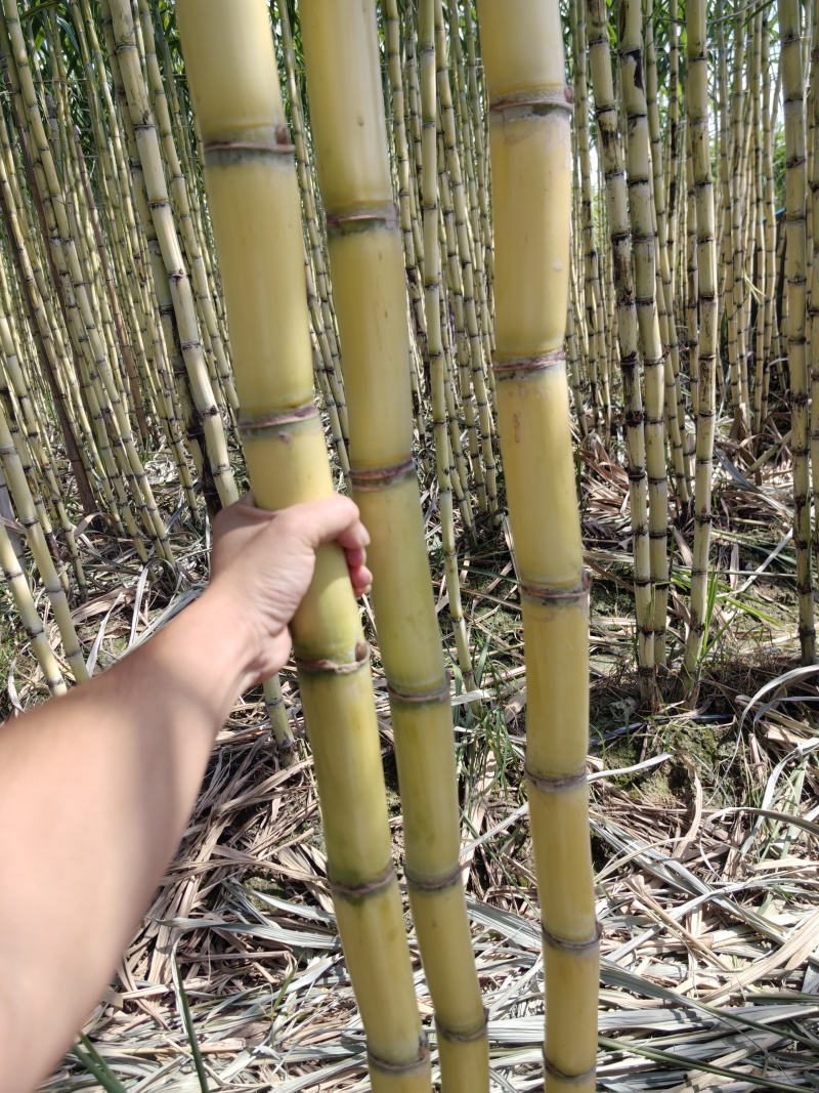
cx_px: 410
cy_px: 546
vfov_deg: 65.3
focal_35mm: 27
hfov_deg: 51.3
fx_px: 852
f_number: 2
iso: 50
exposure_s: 1/1168
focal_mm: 5.72
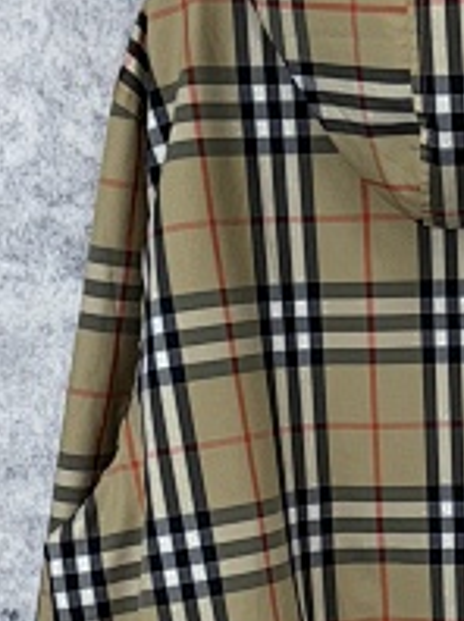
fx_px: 1737
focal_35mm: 97
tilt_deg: -12.6
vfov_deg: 20.1
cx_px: 514
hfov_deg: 14.8
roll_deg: +0.2
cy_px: 474
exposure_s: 1/288
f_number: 1.78
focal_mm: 6.76
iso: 50
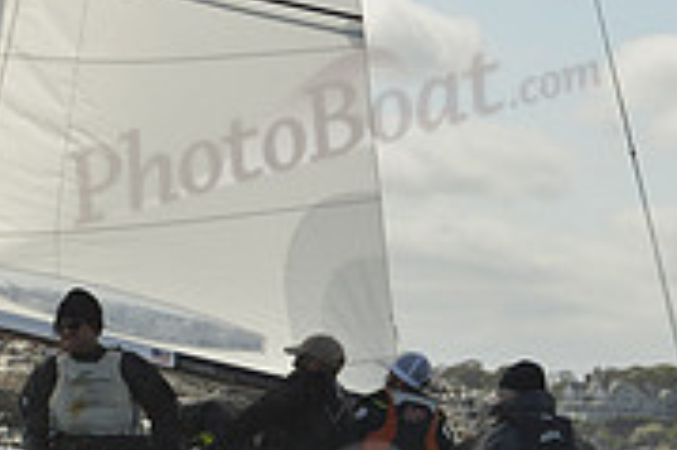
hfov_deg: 9.0
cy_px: 376
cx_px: -125
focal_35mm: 227
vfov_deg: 6.0
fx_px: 4265
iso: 400
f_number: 9
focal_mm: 70
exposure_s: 1/1600
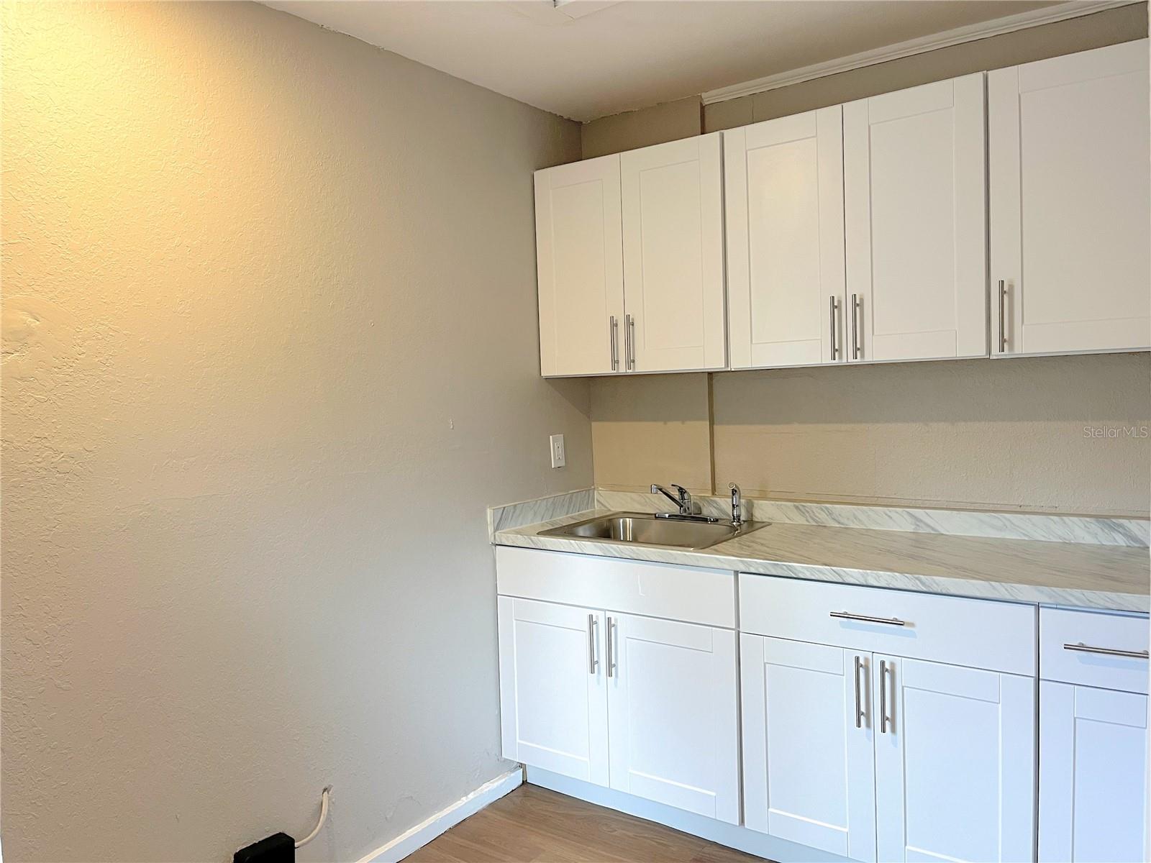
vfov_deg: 53.1
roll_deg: +2.2
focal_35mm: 26
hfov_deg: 67.3
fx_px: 865
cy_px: 432
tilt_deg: -3.1
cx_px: 576
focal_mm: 5.1
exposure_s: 1/80
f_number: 1.6
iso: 125
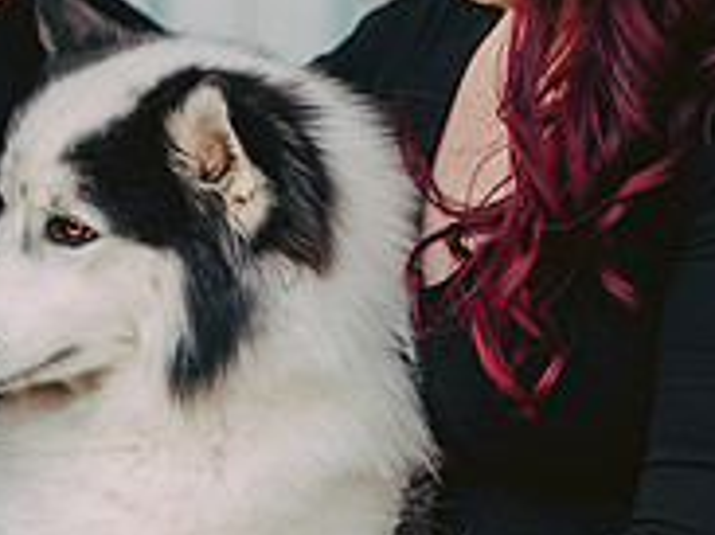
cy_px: 244
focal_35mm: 353
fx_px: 7287
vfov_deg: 4.2
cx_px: 47
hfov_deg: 5.6
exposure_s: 1/320
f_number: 2.8
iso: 400
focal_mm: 116
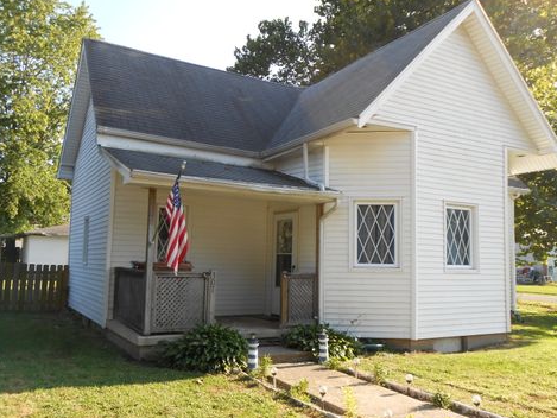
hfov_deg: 56.8
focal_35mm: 32
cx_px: 274
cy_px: 219
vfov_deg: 44.2
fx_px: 515
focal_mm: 5.3
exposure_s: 1/160
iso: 80
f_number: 3.8
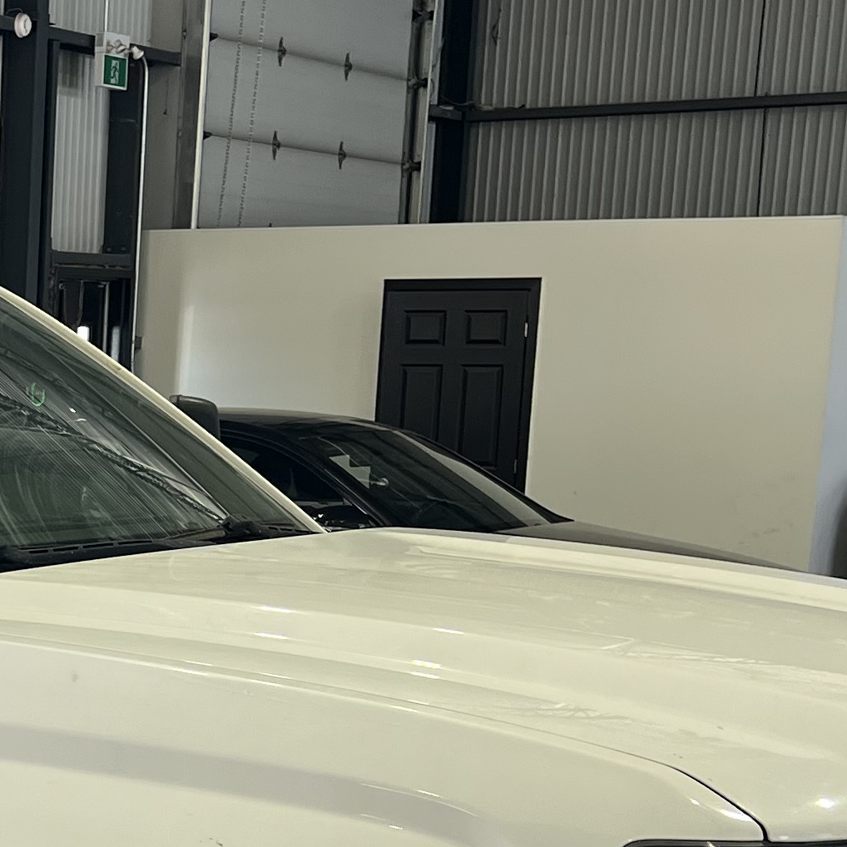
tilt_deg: -12.5
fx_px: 2519
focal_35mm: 91
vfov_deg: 18.5
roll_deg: -0.5
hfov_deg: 17.7
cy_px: 878
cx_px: -300
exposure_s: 1/208
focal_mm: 5.7
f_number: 1.5
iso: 40
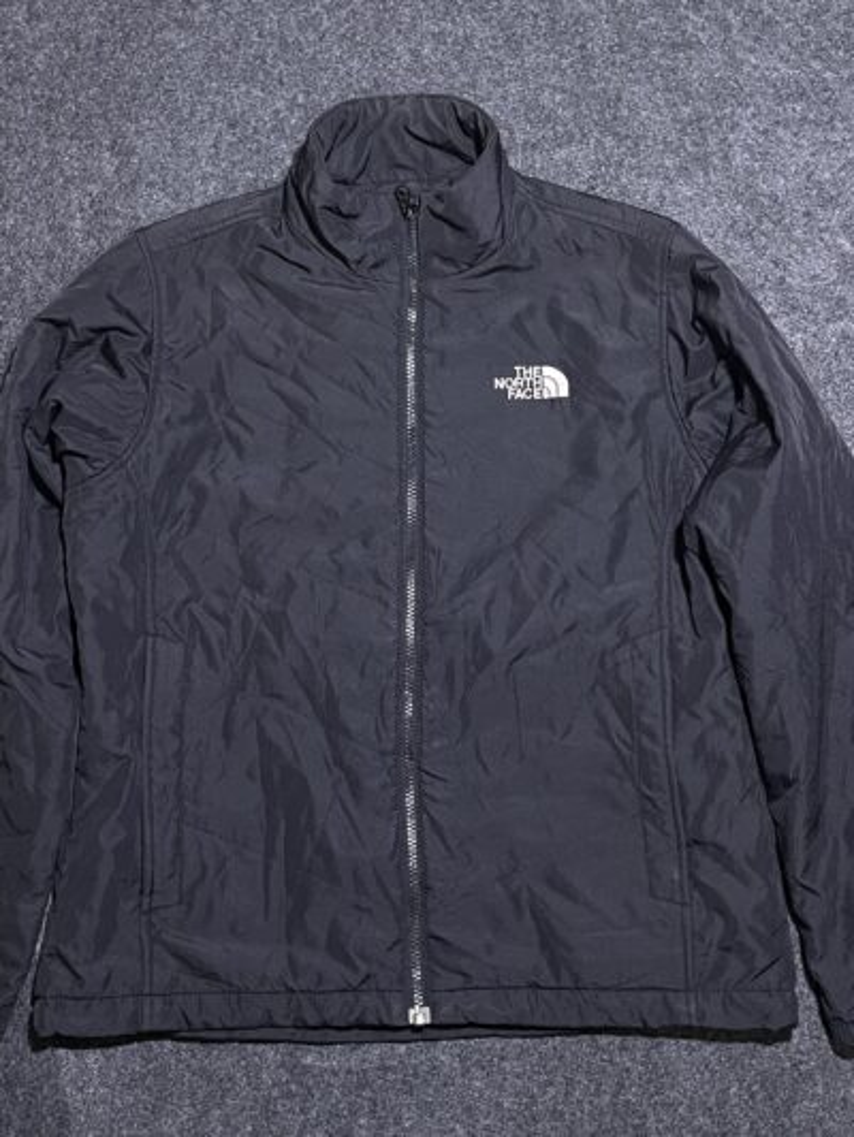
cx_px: 427
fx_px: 855
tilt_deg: -64.5
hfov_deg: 53.1
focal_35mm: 26
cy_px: 568
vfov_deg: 67.3
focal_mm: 4.2
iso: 160
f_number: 1.6
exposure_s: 1/50
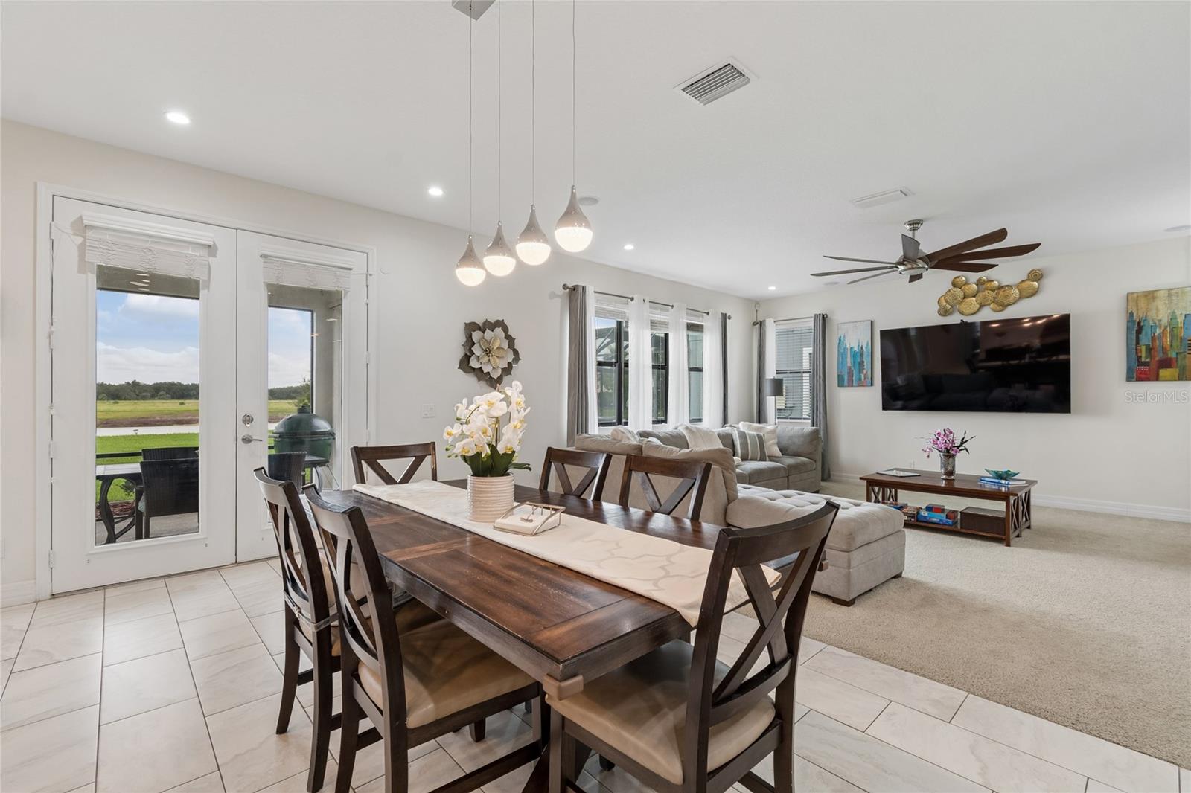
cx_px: 596
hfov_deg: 100.4
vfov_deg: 77.3
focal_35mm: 15
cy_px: 396
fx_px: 496
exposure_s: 1/8
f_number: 7.1
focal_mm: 10
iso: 100
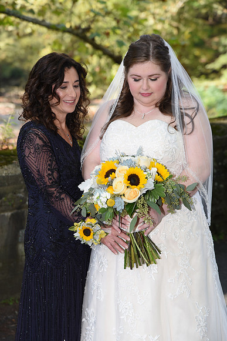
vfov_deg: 18.3
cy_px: 170
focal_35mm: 112
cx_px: 114
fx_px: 1059
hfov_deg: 12.2
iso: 640
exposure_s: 1/200
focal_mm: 112
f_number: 5.6
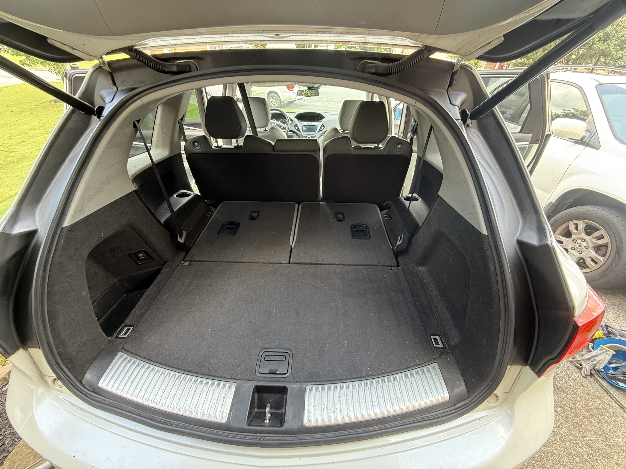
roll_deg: -1.0
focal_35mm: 14
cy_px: 234
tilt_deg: -36.5
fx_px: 253
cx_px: 313
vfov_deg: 85.7
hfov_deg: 102.1
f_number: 2.2
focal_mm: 2.22
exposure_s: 1/60
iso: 400
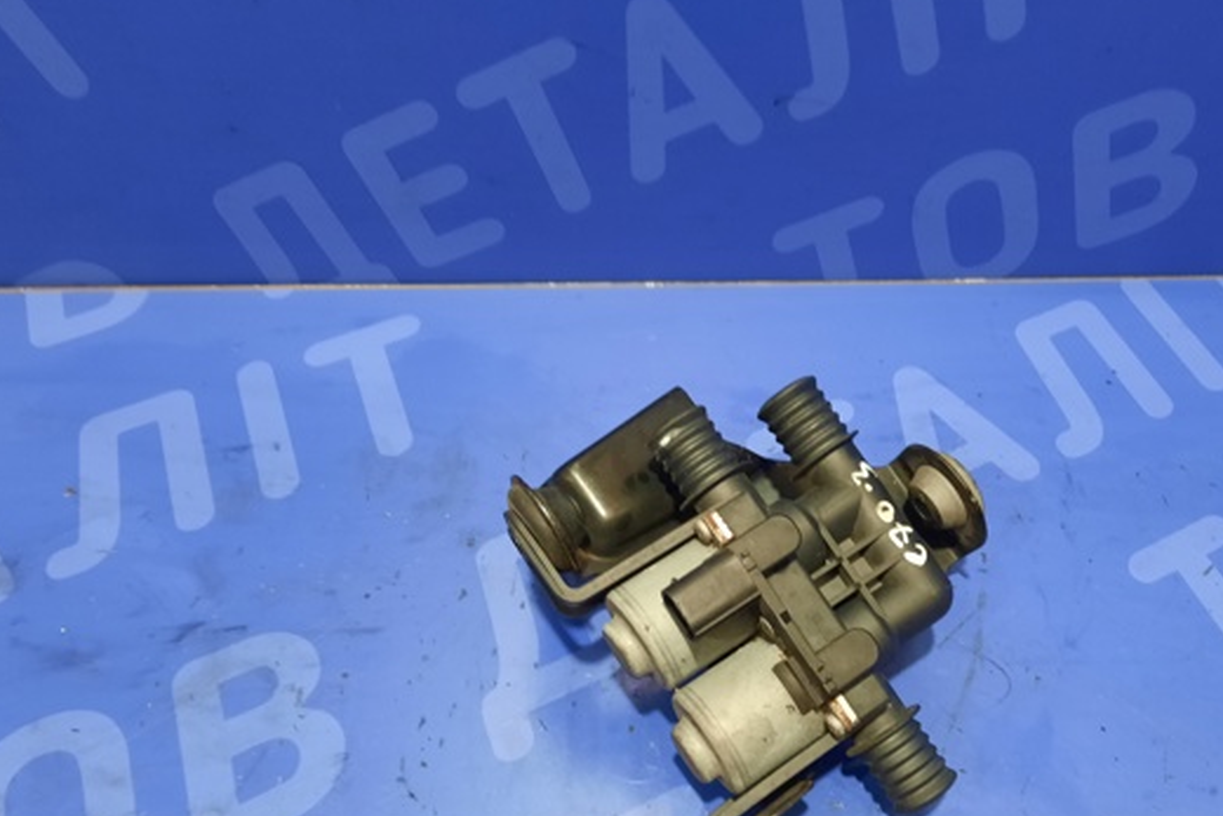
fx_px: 1087
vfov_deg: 40.6
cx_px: 701
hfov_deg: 58.5
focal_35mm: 32
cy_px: 548
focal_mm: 4.6
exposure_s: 1/25
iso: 320
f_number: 2
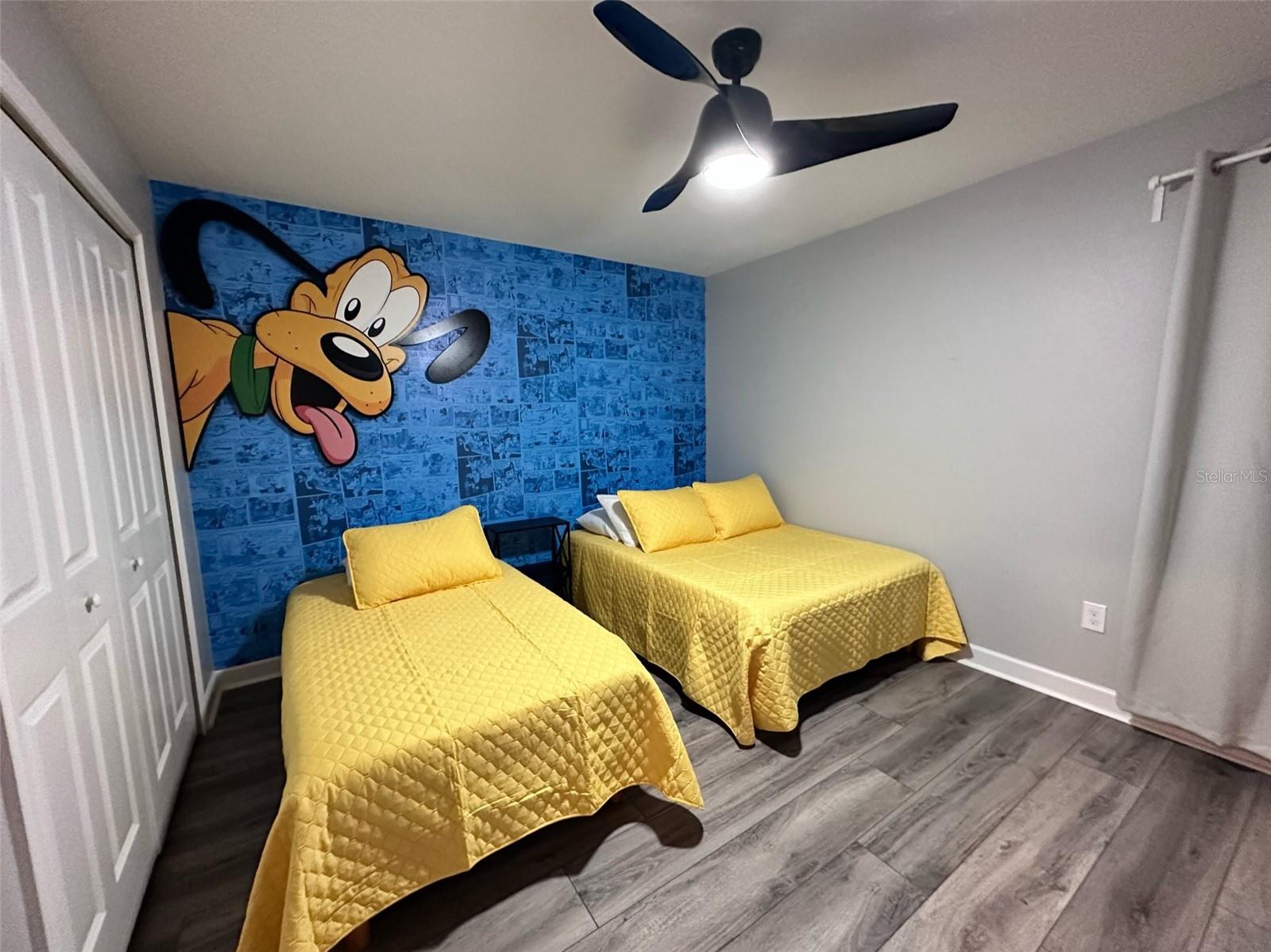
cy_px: 476
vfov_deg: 85.6
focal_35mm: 14
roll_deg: +1.7
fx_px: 514
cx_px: 636
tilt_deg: -7.5
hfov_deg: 102.1
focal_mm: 2.22
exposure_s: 1/60
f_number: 2.2
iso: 640
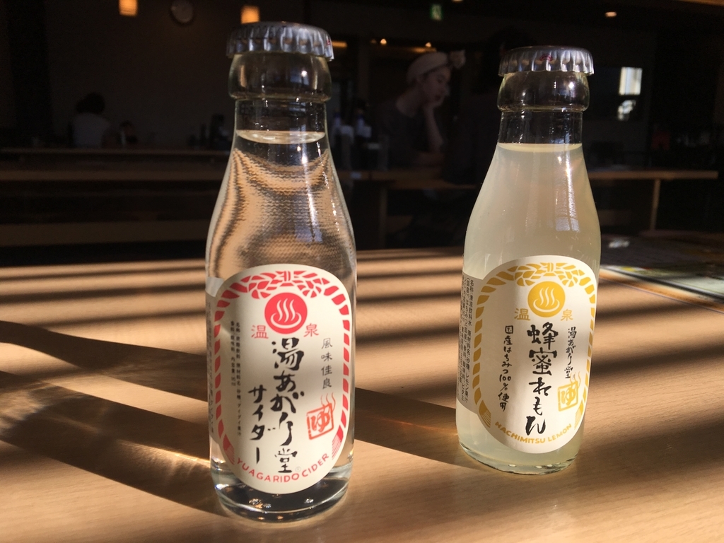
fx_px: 607
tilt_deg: -11.9
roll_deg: -0.5
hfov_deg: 61.7
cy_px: 272
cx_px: 362
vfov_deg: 48.2
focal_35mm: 29
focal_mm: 4.15
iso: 25
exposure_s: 1/810
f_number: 2.2
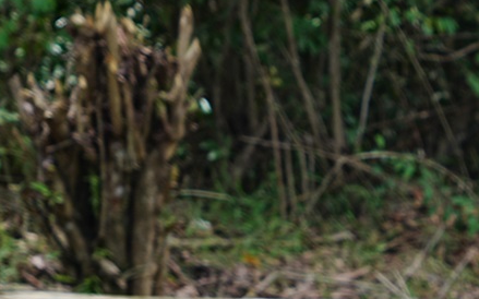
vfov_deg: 5.2
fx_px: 3262
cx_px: 761
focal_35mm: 250
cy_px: 459
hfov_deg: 8.2
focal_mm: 73
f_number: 6.3
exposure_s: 1/320
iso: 125
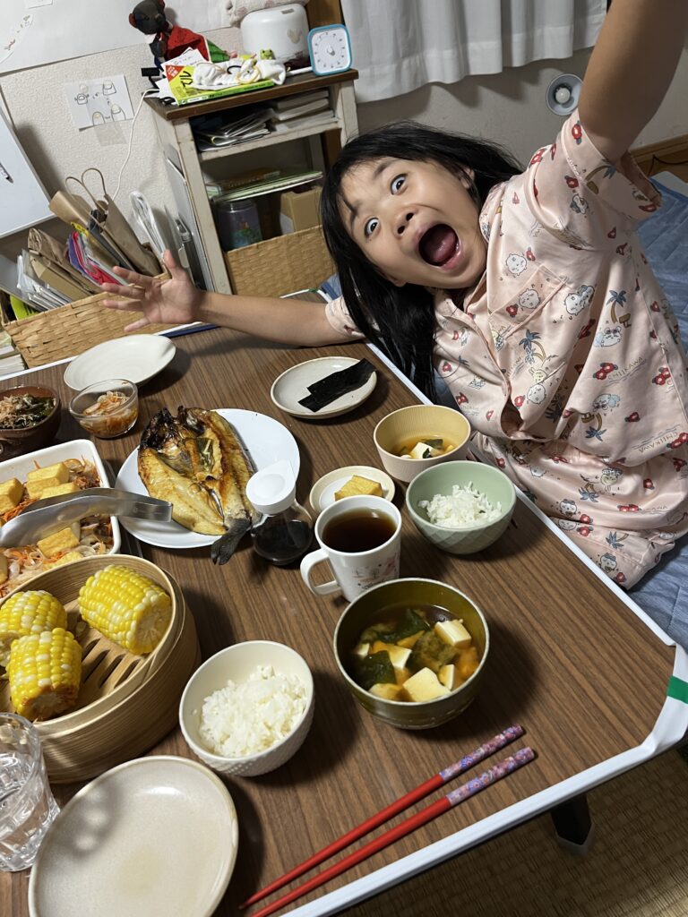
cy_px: 458
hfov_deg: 53.1
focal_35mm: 26
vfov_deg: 67.3
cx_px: 344
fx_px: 689
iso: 250
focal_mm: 5.1
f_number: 1.6
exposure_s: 1/60
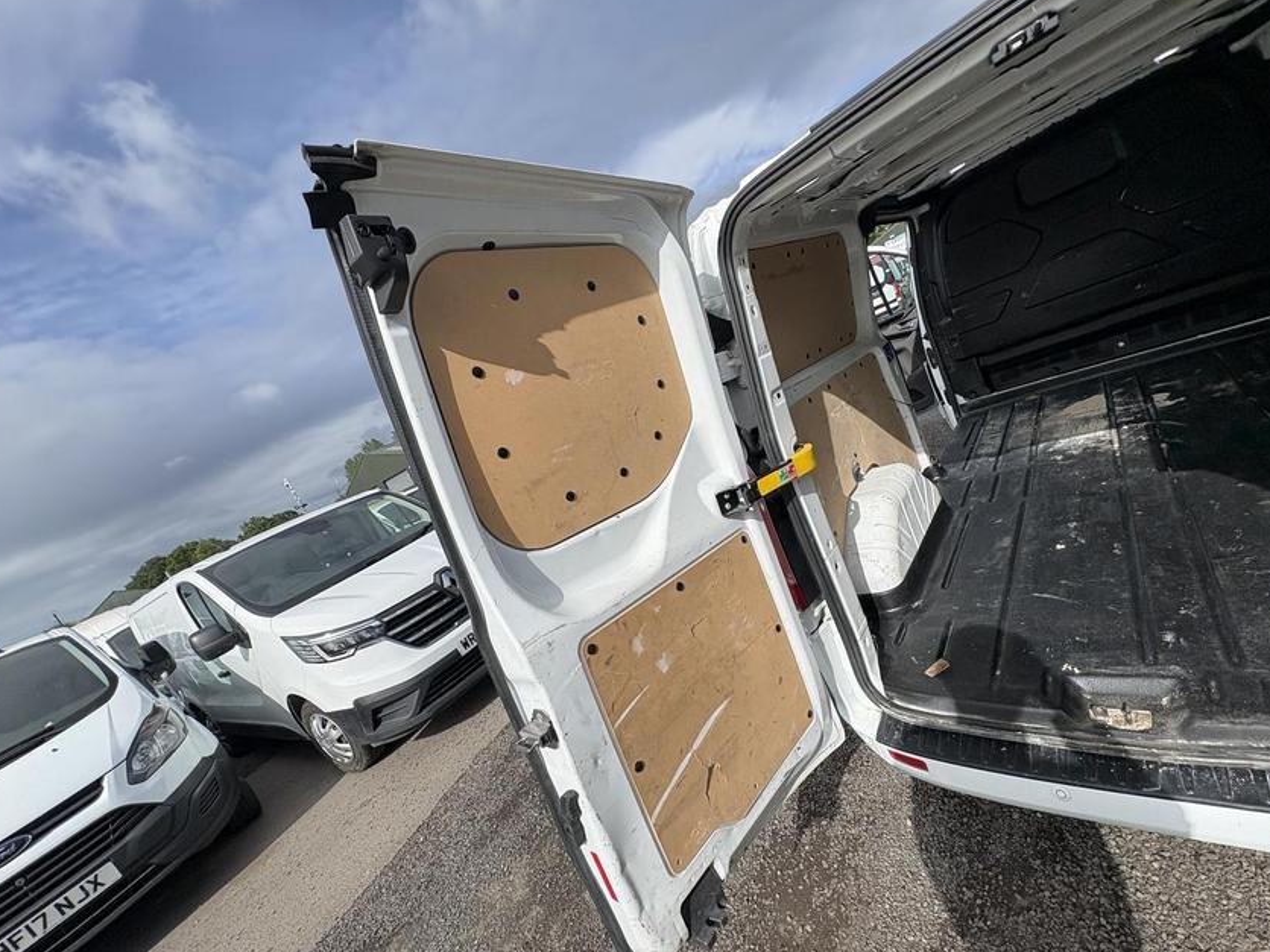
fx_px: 550
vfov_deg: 81.7
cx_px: 661
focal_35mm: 15
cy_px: 490
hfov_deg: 98.1
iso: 40
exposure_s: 1/1976
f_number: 2.2
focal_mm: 2.22
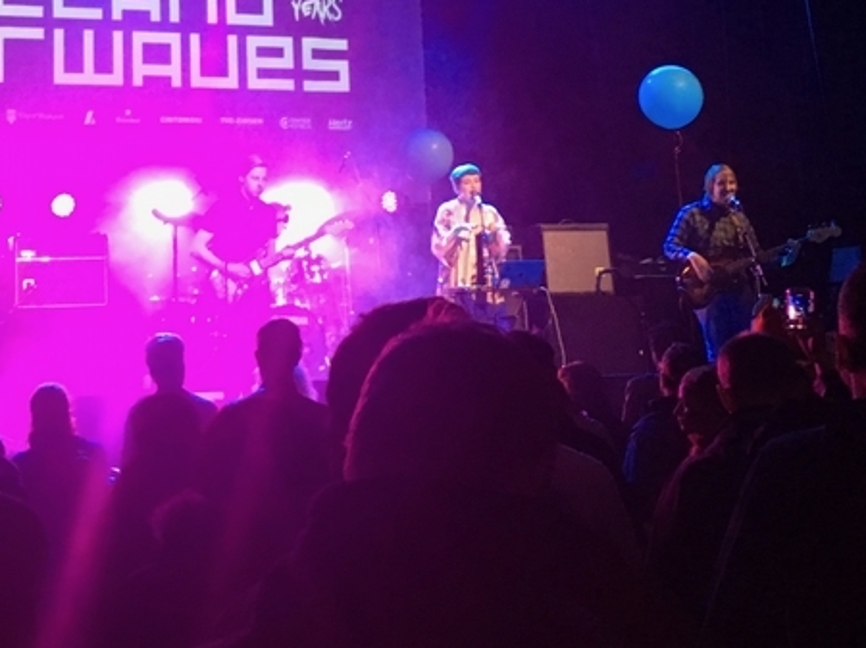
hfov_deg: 29.0
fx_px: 1650
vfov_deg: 21.4
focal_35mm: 66
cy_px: -10
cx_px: 219
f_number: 2.2
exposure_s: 1/20
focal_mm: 4.15
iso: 200
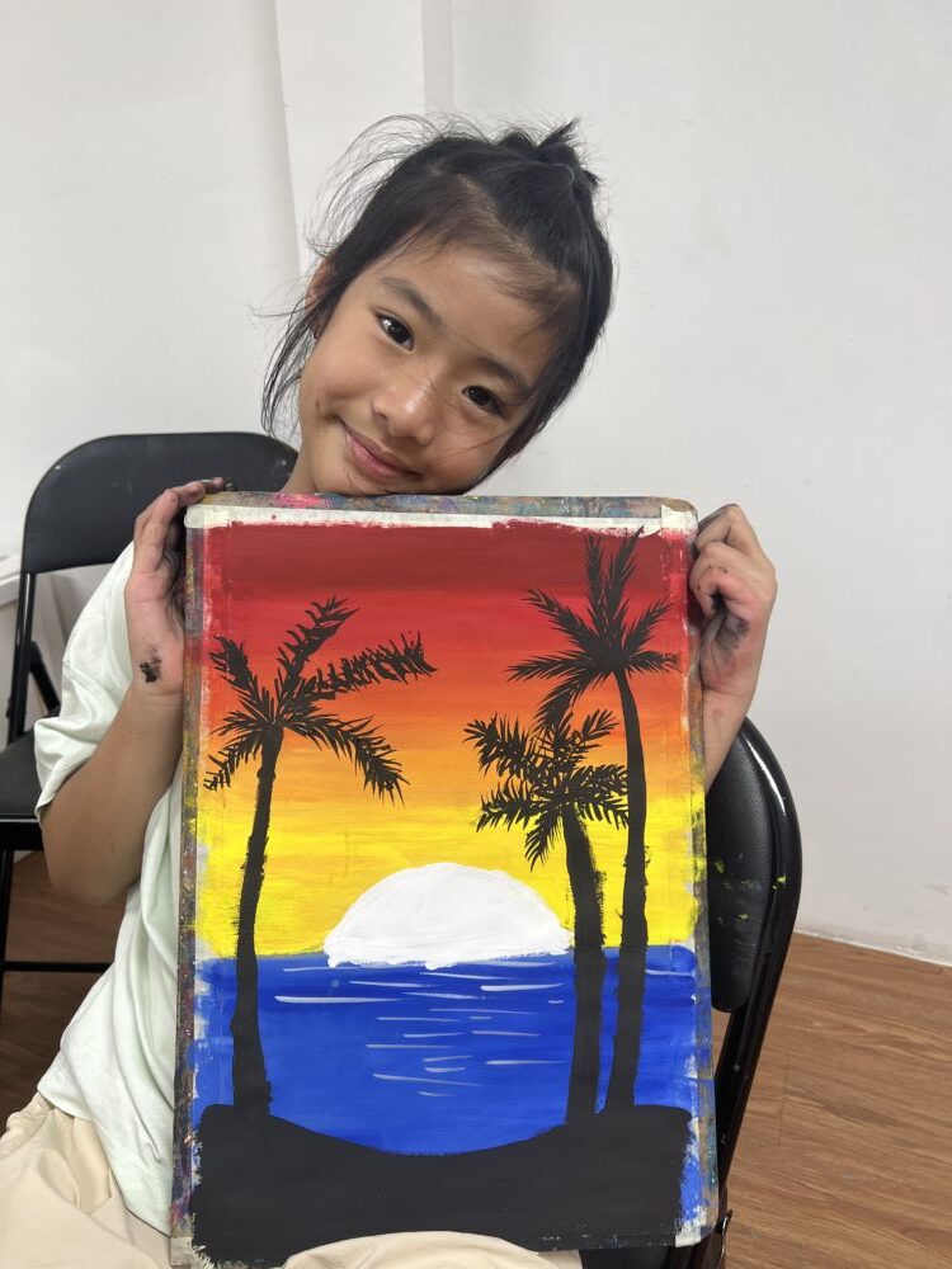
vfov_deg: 67.3
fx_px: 953
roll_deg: +2.7
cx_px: 476
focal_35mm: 26
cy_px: 634
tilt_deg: -23.3
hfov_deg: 53.1
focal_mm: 5.7
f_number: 1.5
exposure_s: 1/100
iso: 80
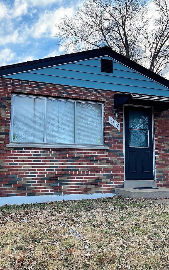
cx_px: 95
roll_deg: +0.0
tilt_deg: +7.6
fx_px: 273
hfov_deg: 34.4
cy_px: 135
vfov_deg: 52.7
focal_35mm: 37
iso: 32
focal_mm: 5.1
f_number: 1.6
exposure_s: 1/1403
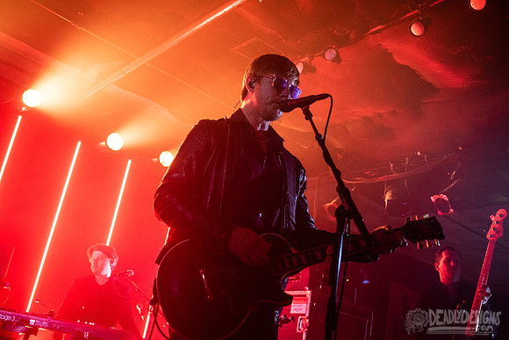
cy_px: 170
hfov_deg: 48.4
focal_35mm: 40
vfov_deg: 33.4
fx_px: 566
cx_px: 254
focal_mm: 40
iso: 3200
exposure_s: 1/100
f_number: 3.2
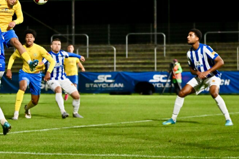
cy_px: 72
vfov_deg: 10.6
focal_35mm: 129
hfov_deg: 15.9
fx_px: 856
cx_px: 87
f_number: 2.8
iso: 3200
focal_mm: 82
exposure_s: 1/1600
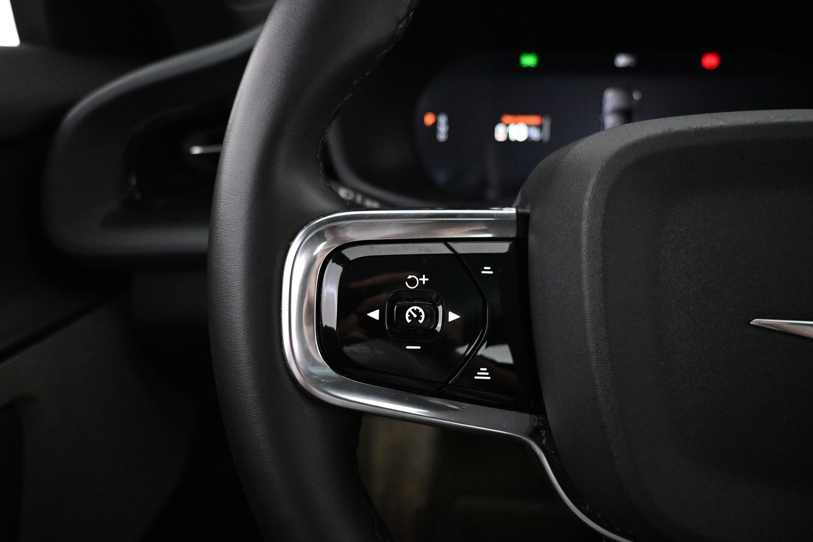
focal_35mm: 24
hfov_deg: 73.7
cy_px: 271
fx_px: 542
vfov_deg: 53.1
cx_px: 406
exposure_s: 1/60
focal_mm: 16
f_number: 3.5
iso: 4000
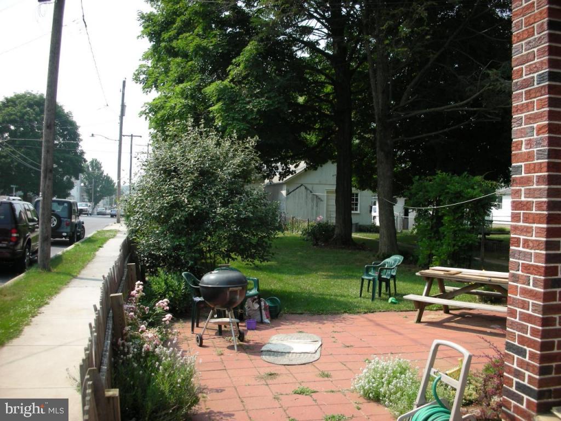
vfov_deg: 40.7
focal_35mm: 35
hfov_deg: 52.6
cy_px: 210
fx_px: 567
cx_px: 280
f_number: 3
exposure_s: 1/370
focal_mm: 5.8
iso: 50
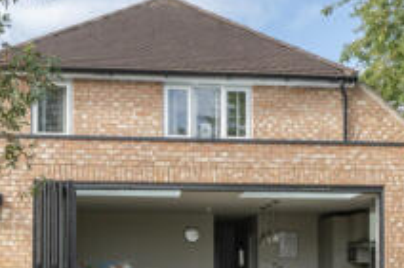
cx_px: 255
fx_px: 606
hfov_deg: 36.7
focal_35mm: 54
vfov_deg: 24.6
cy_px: 220
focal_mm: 16
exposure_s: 1/250
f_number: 8
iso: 400
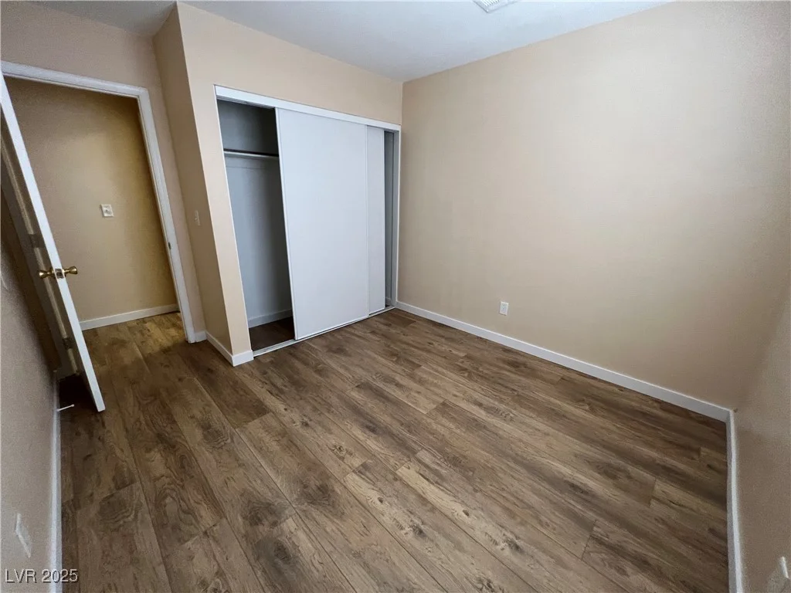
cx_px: 396
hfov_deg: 106.2
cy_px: 296
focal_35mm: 13
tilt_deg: -17.9
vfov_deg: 89.9
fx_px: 297
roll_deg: -0.5
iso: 200
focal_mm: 1.57
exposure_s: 1/60
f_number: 1.8
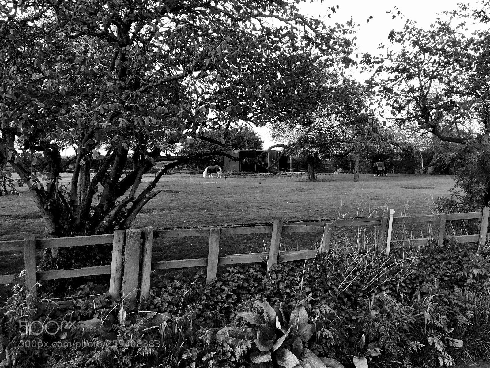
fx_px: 411
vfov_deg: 48.2
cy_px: 184
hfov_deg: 61.7
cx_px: 245
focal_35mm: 29
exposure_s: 1/33
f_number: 2.2
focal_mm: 4.15
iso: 80
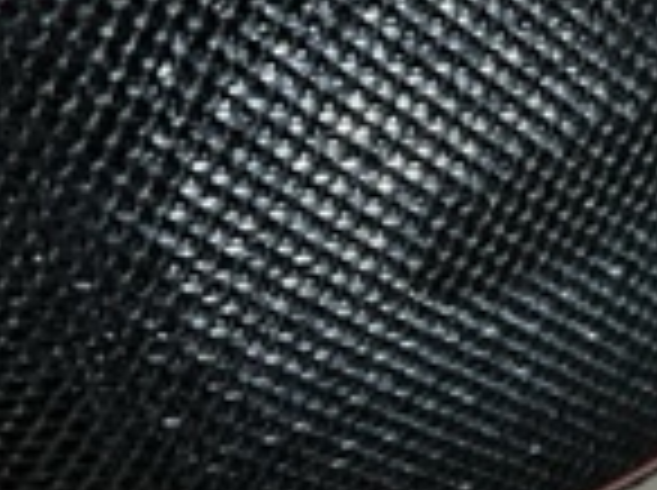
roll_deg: -7.5
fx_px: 2160
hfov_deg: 16.6
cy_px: 27
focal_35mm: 114
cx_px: 765
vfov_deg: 12.8
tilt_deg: -43.9
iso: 125
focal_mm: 5.7
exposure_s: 1/82
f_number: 1.5
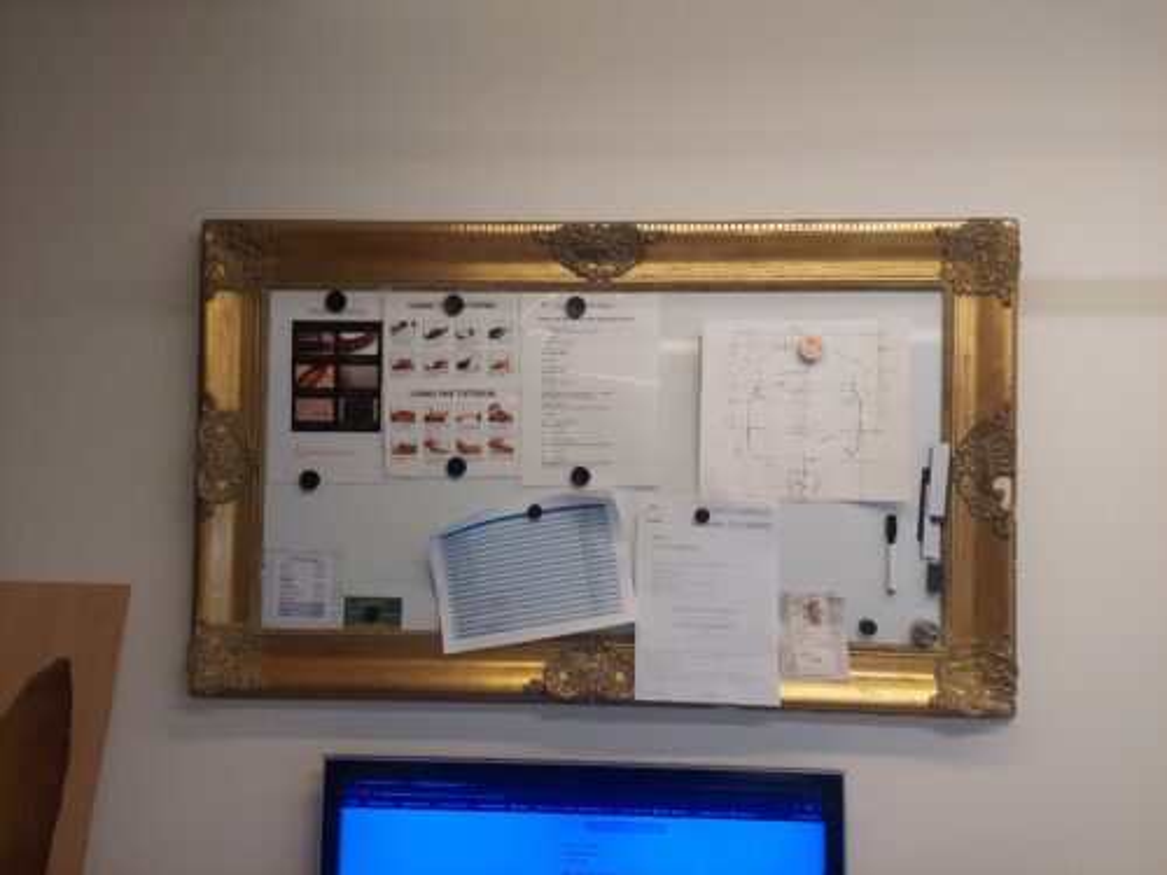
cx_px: 584
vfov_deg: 54.9
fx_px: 843
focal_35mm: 25
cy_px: 438
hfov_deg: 69.4
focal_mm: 5.23
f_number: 1.8
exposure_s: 1/100
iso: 125
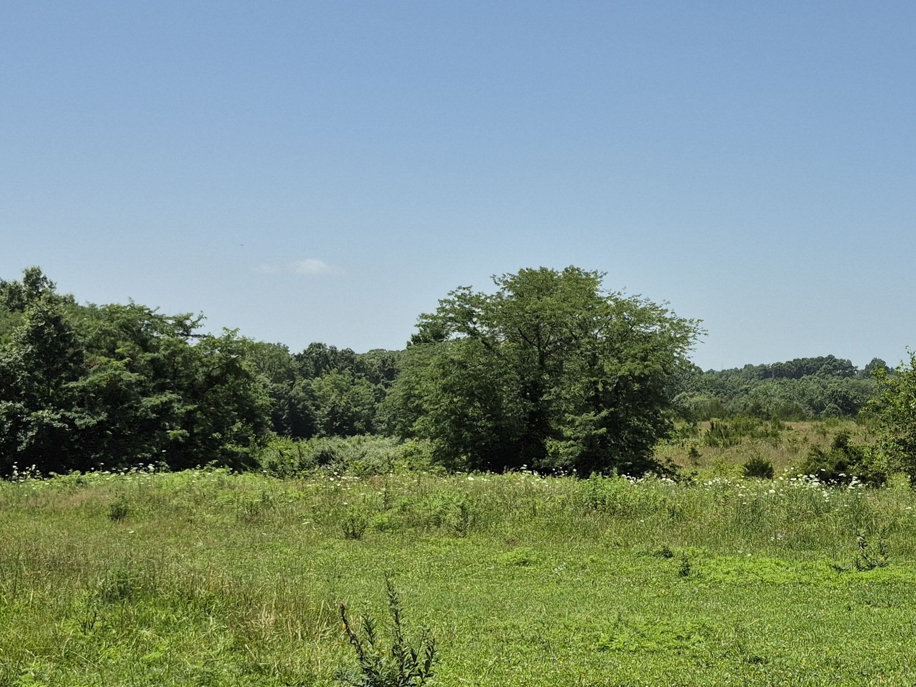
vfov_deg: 27.5
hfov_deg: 35.8
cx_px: 605
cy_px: 418
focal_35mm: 53
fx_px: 1402
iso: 25
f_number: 1.8
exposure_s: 1/2672
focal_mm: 5.4
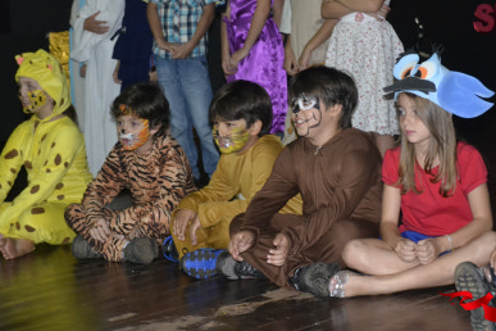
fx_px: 1281
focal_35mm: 93
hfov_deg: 21.9
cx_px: 299
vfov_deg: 14.7
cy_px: 164
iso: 3200
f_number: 4.8
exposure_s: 1/60
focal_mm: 48
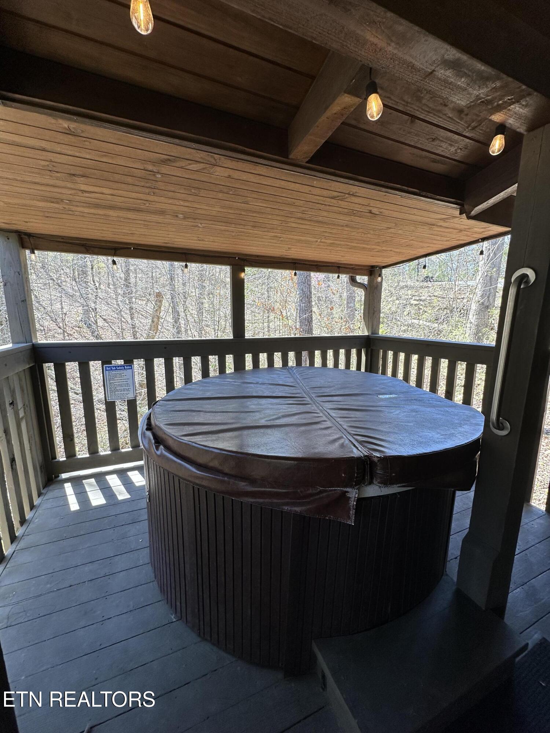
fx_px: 297
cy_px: 366
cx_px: 275
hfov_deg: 85.7
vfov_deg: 102.1
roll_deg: +0.4
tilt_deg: -6.5
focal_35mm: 14
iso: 50
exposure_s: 1/120
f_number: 2.2
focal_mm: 2.22
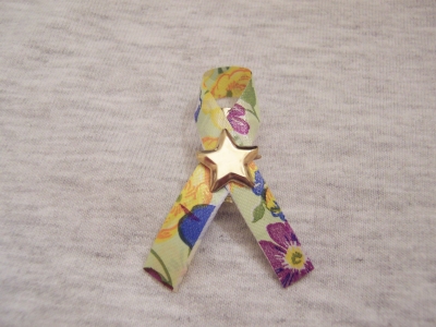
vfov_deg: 39.7
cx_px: 218
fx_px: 453
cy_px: 164
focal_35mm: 36
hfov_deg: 51.4
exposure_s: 1/20
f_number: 2.8
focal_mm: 5.6
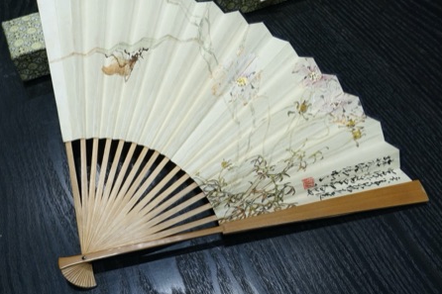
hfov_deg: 49.3
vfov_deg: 34.1
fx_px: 479
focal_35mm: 39
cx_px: 183
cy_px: 119
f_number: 13
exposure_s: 1/60
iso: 2500
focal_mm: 29
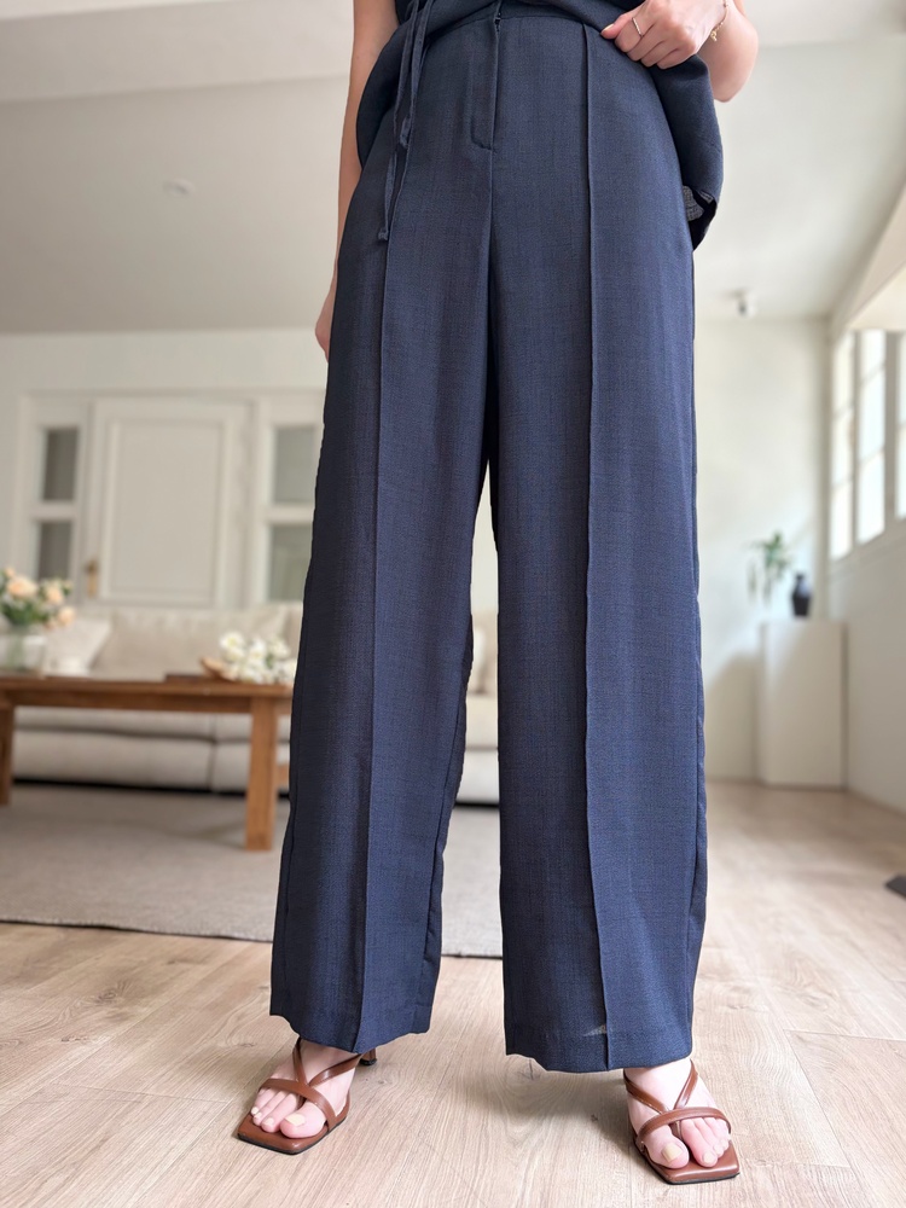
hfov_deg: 53.1
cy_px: 604
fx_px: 907
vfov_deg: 67.3
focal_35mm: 26
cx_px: 453
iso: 100
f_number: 1.6
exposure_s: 1/122
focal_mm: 5.96
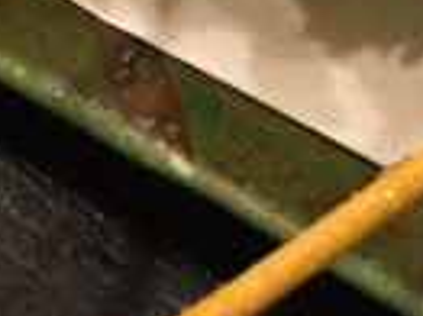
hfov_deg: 12.6
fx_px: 1856
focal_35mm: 152
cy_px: -252
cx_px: 542
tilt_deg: -57.8
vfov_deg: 9.3
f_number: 2.4
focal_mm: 3.3
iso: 200
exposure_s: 1/17
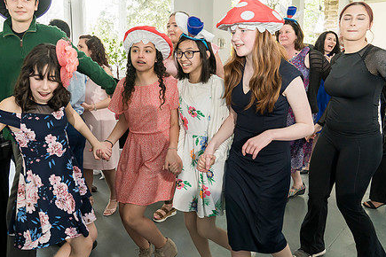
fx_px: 343
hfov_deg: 58.1
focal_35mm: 32
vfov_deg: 41.0
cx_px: 150
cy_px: 110
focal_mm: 24
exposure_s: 1/200
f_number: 5
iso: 1250
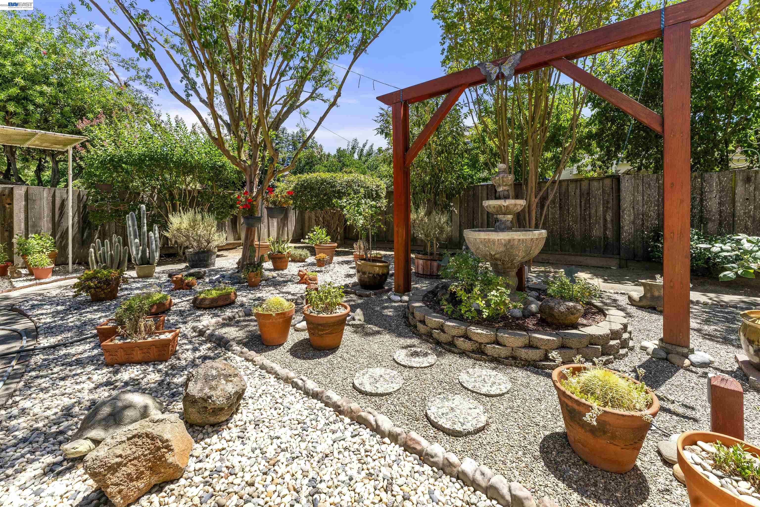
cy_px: 254
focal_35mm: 14
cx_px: 380
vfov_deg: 81.2
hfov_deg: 104.3
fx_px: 296
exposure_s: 1/640
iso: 400
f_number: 8
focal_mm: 14
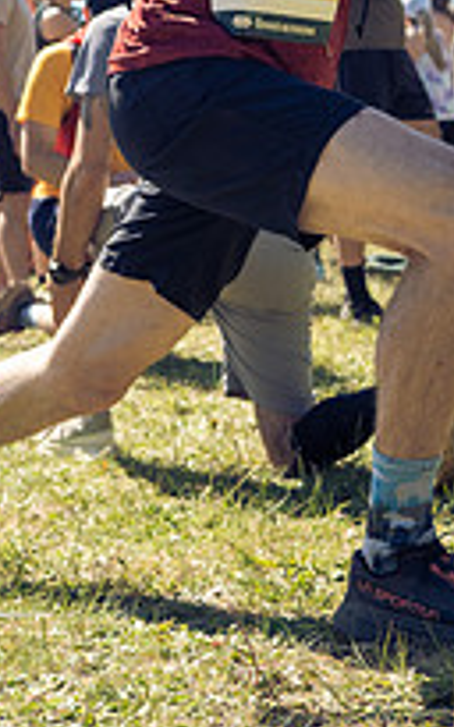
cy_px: 85
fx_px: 1842
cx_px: 261
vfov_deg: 21.9
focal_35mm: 93
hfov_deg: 14.0
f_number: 2.8
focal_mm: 20
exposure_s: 1/2000
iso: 250
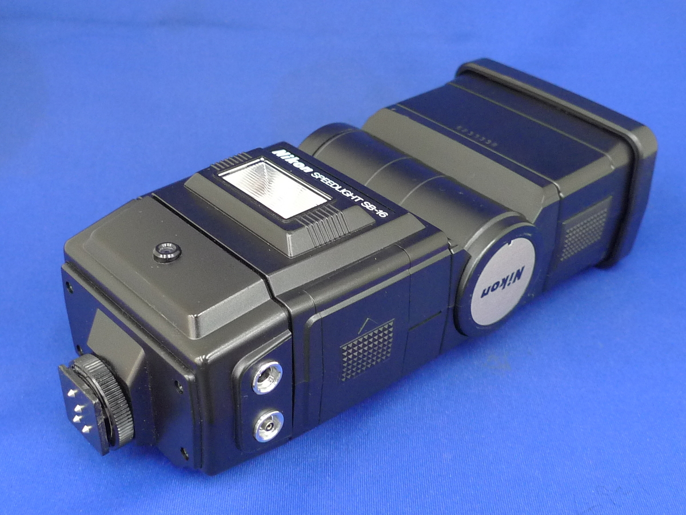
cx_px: 343
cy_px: 258
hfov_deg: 40.4
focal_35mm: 47
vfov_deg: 30.9
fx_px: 931
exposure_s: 1/30
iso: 250
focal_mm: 5.4
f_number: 2.1
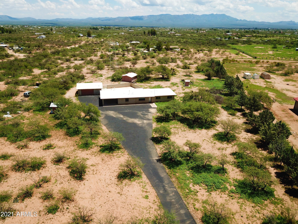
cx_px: 149
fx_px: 224
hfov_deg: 67.3
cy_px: 112
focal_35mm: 26
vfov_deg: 53.1
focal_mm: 4.73
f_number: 2.2
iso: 100
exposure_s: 1/1435
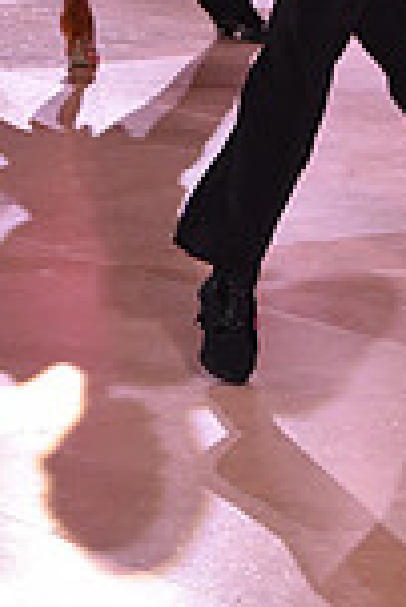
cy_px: -145
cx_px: -74
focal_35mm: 268
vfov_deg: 7.6
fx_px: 4523
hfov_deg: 5.1
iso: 2500
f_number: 8
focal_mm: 70
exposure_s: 1/320
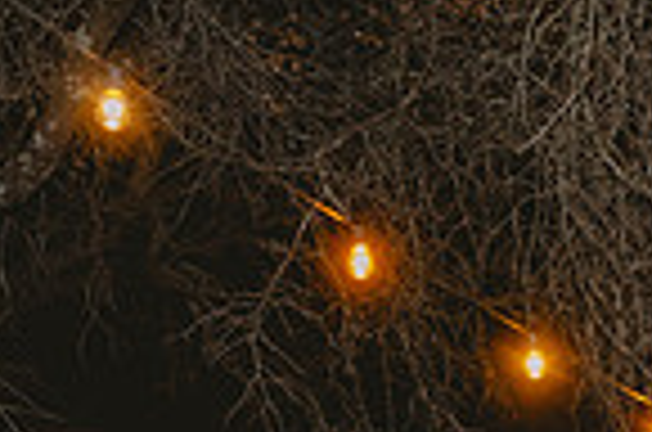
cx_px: 796
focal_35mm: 96
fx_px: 1735
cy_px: 675
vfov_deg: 13.3
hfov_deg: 19.9
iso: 4000
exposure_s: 1/100
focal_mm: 24
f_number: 3.2
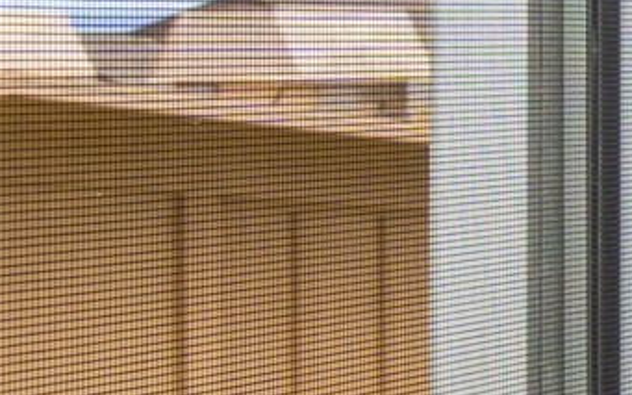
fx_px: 2359
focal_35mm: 137
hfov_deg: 12.3
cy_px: 36
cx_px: 1492
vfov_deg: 9.5
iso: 125
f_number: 8
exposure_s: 1/125
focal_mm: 18
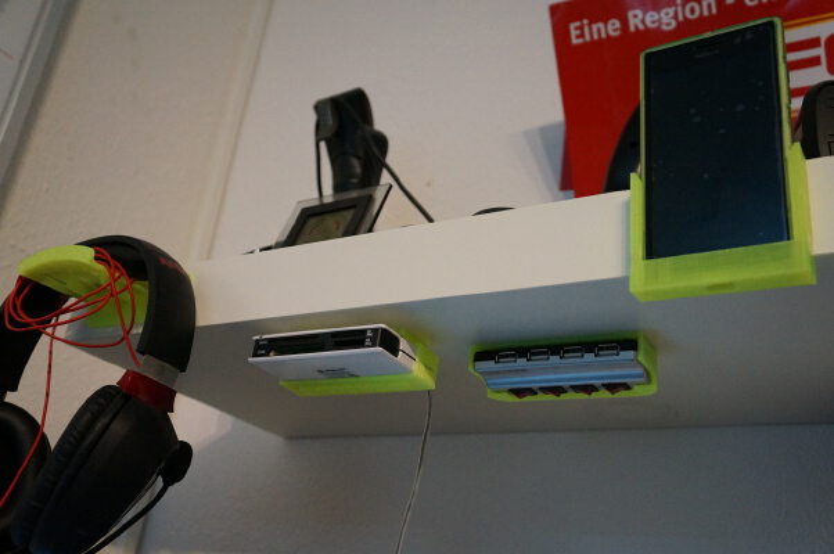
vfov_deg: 36.8
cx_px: 417
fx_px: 833
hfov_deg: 53.2
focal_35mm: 36
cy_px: 277
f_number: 4
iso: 3200
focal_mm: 24
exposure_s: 1/160
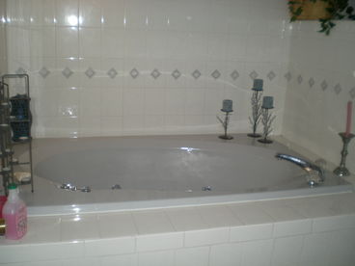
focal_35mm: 38
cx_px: 178
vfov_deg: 37.7
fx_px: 390
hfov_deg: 49.0
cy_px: 133
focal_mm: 6.3
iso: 61
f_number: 3.1
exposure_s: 1/60
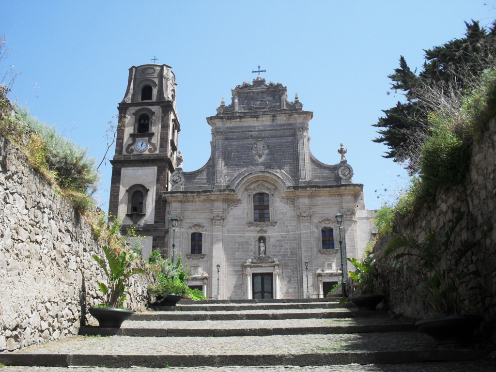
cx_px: 248
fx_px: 502
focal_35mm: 35
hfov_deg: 52.6
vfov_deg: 40.7
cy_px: 186
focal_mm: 6.3
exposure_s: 1/180
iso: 100
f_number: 8.4
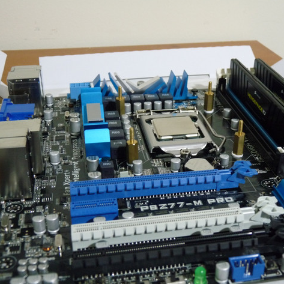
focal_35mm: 49
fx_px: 455
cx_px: 181
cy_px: 143
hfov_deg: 34.5
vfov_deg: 34.7
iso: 400
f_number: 3
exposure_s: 1/6
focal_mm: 7.3
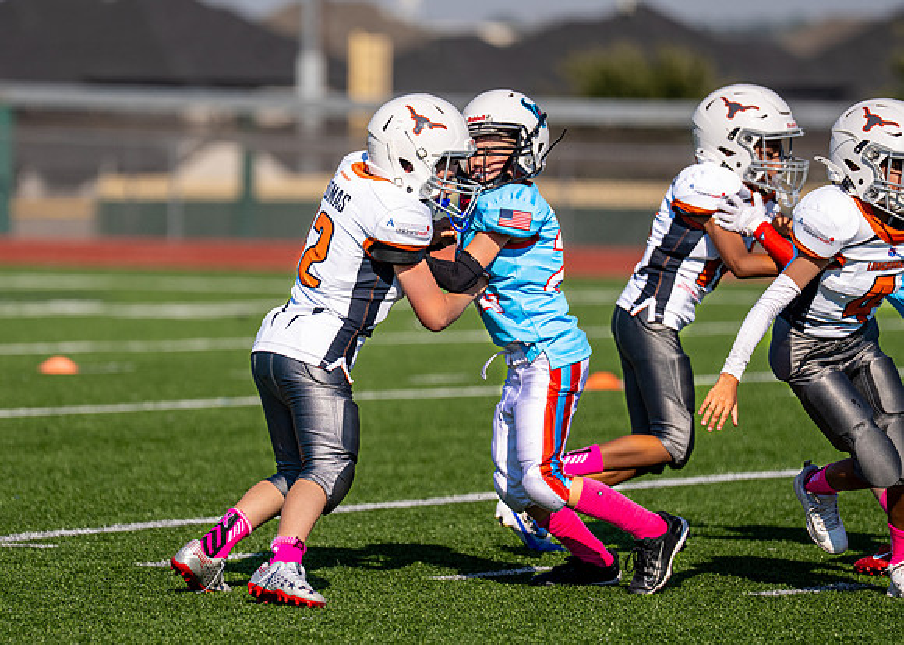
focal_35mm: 322
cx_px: 283
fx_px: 8273
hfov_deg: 6.3
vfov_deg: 4.5
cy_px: 300
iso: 100
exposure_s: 1/3200
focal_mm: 200
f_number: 2.8
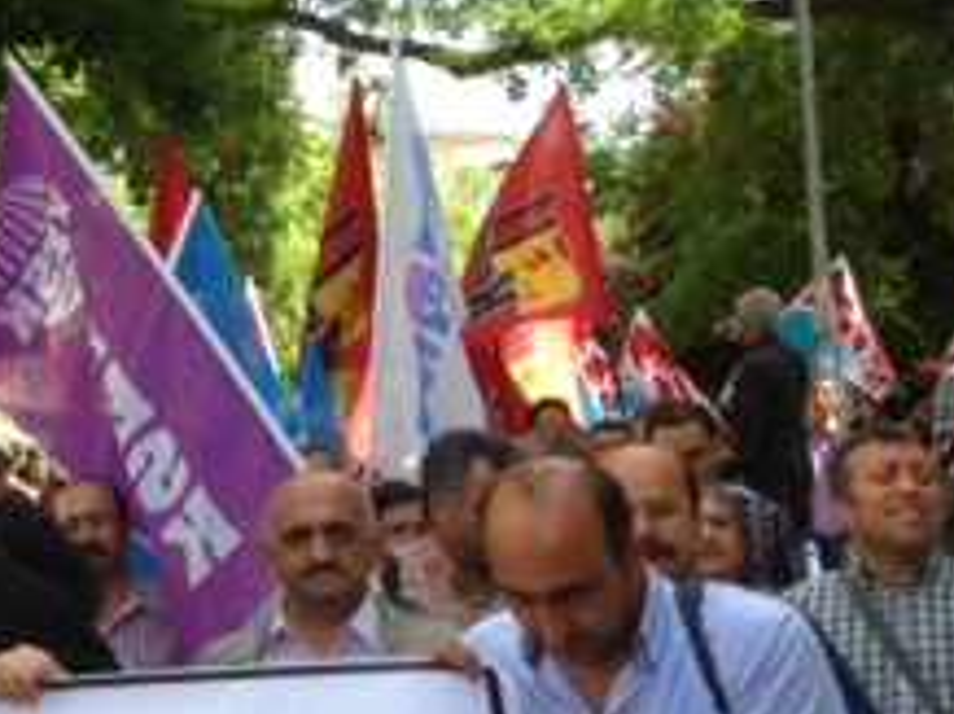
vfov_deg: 15.2
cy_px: 486
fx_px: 2670
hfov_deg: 19.2
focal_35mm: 97
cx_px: -166
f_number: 2.4
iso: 50
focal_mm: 4.13
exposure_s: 1/387
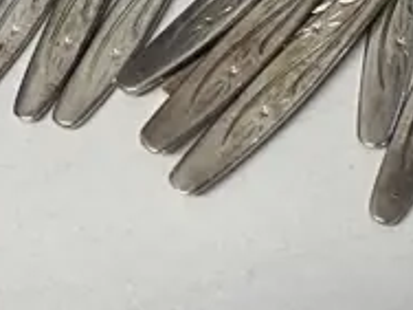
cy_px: -400
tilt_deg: -55.7
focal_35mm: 131
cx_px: 496
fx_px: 1563
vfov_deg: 10.1
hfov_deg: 14.6
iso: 80
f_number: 1.78
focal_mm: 6.86
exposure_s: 1/100
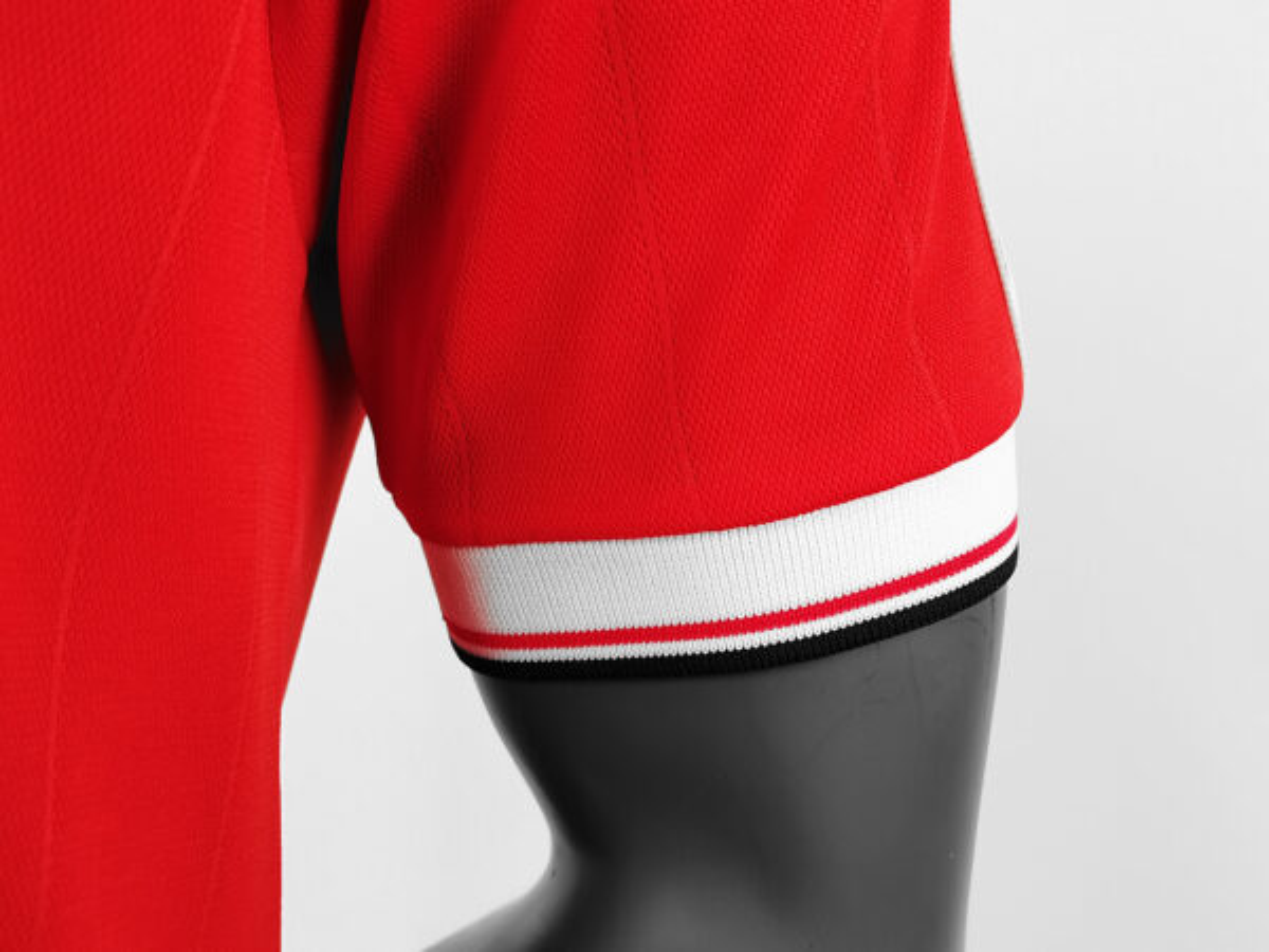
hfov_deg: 45.8
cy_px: 476
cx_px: 634
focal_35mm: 41
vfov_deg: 35.1
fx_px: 1503
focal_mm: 5.58
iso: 200
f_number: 1.8
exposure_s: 1/50
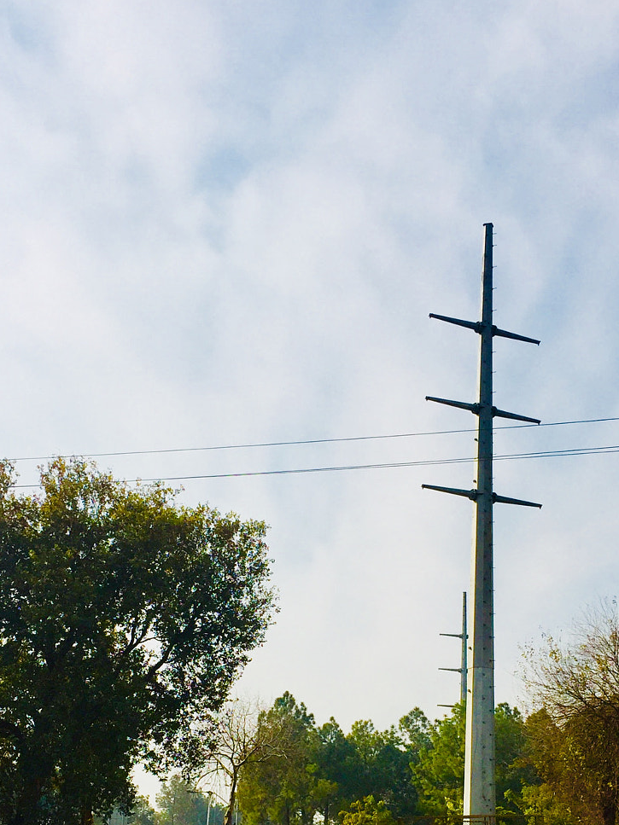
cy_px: 654
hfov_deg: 30.3
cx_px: 326
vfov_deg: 38.3
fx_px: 1145
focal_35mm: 48
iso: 32
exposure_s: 1/4405
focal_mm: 4.15
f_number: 2.2
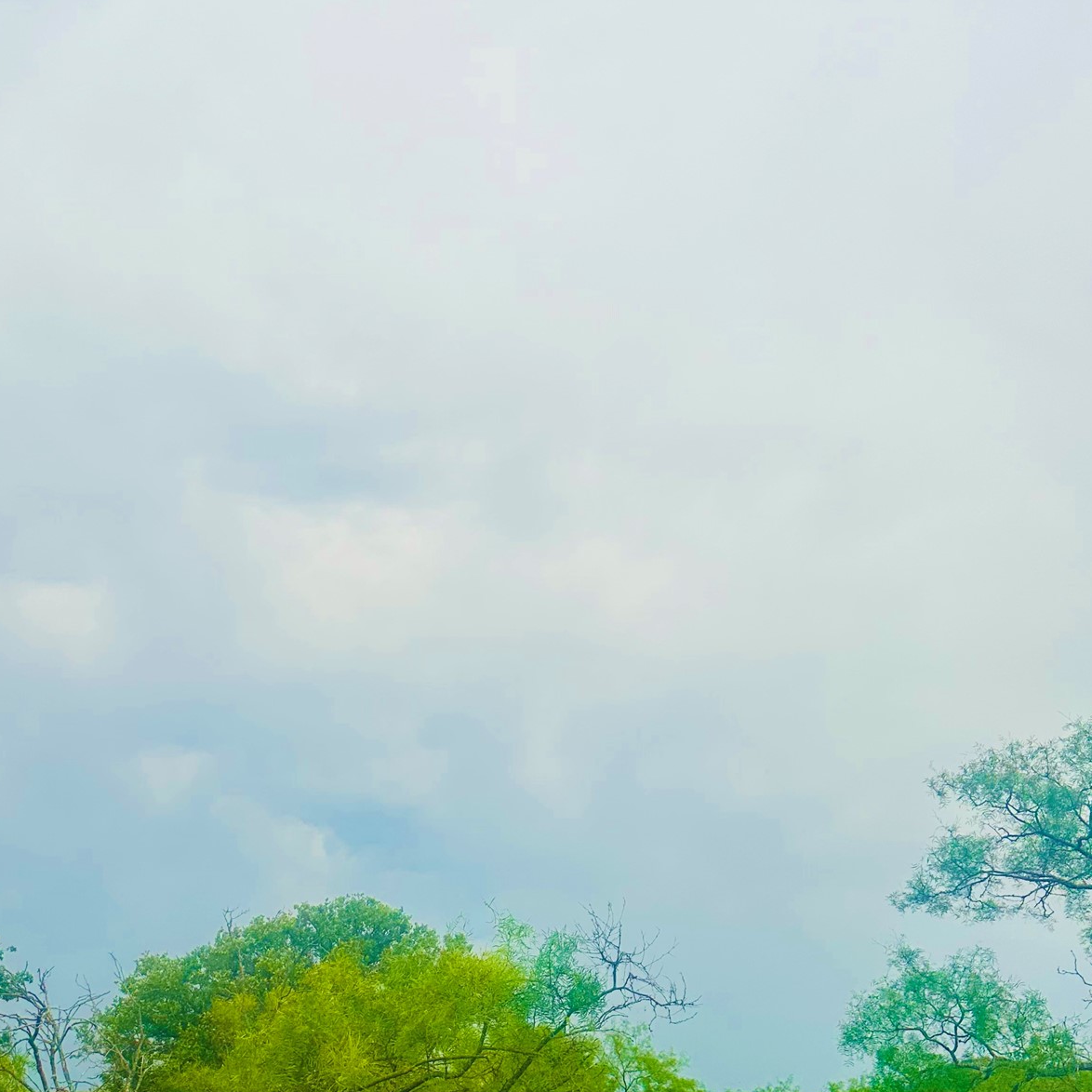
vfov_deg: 43.8
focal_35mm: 37
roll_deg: -2.4
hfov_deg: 44.5
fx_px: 1321
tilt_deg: +12.9
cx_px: 391
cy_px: 788
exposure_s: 1/704
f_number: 1.78
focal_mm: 6.86
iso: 80
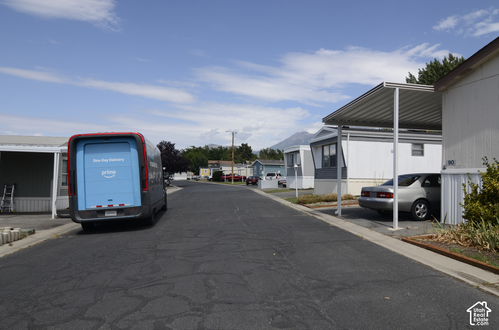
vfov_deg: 52.9
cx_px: 250
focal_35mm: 24
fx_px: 332
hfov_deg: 73.9
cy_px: 165
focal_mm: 16
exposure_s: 1/320
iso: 100
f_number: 9
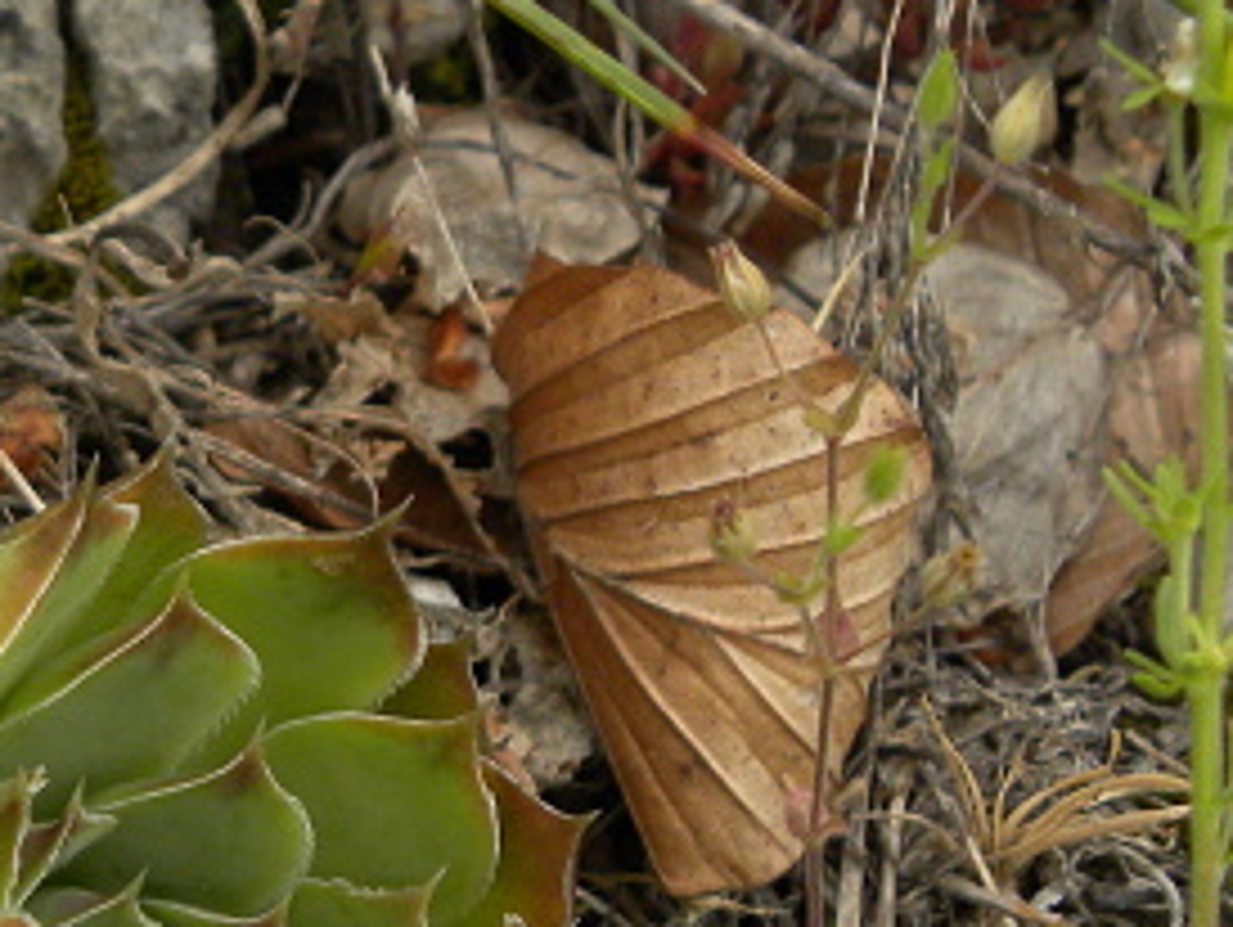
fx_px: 3850
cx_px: -158
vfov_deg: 13.6
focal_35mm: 108
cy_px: 778
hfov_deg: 17.5
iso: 100
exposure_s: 1/125
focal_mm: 6.6
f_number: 3.2
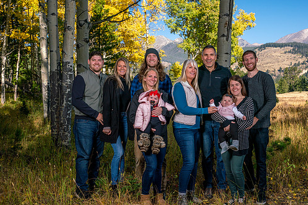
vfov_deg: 32.6
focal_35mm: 41
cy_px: 115
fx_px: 351
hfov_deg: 47.2
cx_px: 179
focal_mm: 35
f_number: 5
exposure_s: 1/1000
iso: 160
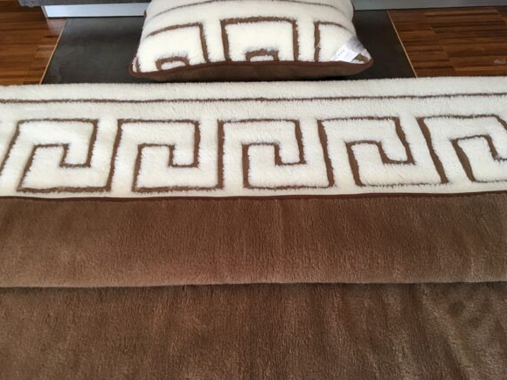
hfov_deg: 60.0
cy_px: 190
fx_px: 439
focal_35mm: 30
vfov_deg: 46.8
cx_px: 254
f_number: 2.2
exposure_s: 1/33
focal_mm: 4.15
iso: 50
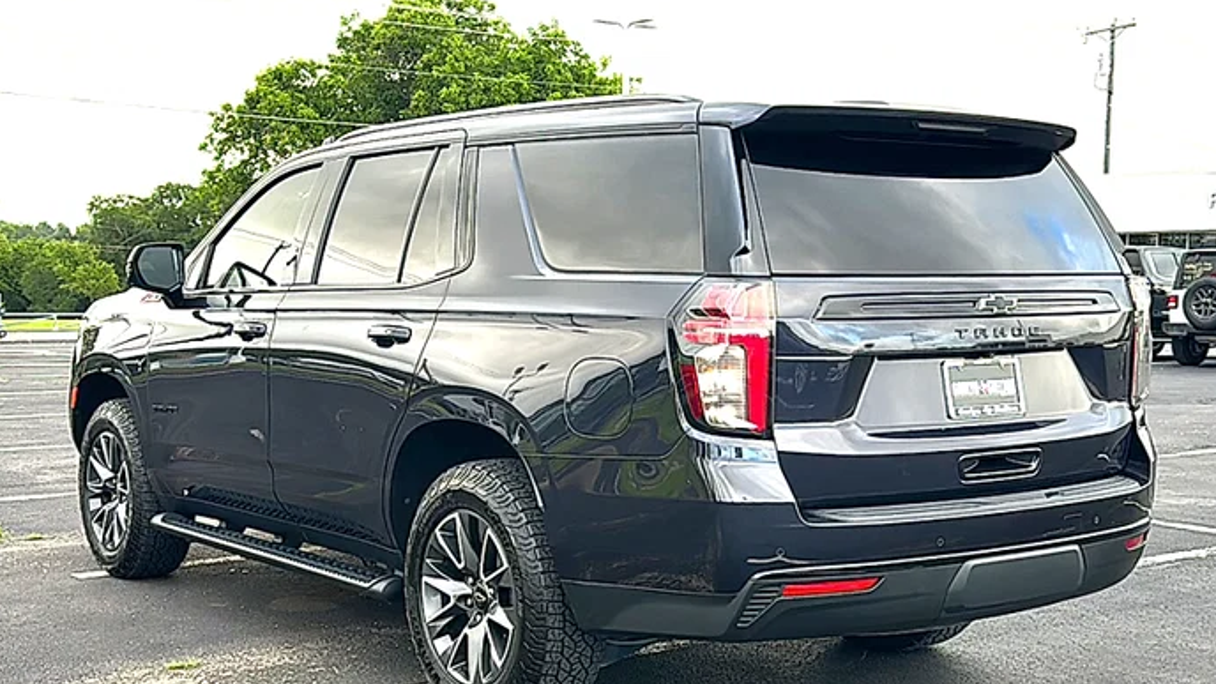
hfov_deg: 49.4
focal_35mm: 41
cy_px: 409
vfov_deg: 28.9
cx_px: 610
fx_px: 1322
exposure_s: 1/401
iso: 100
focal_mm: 6.86
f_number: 1.78
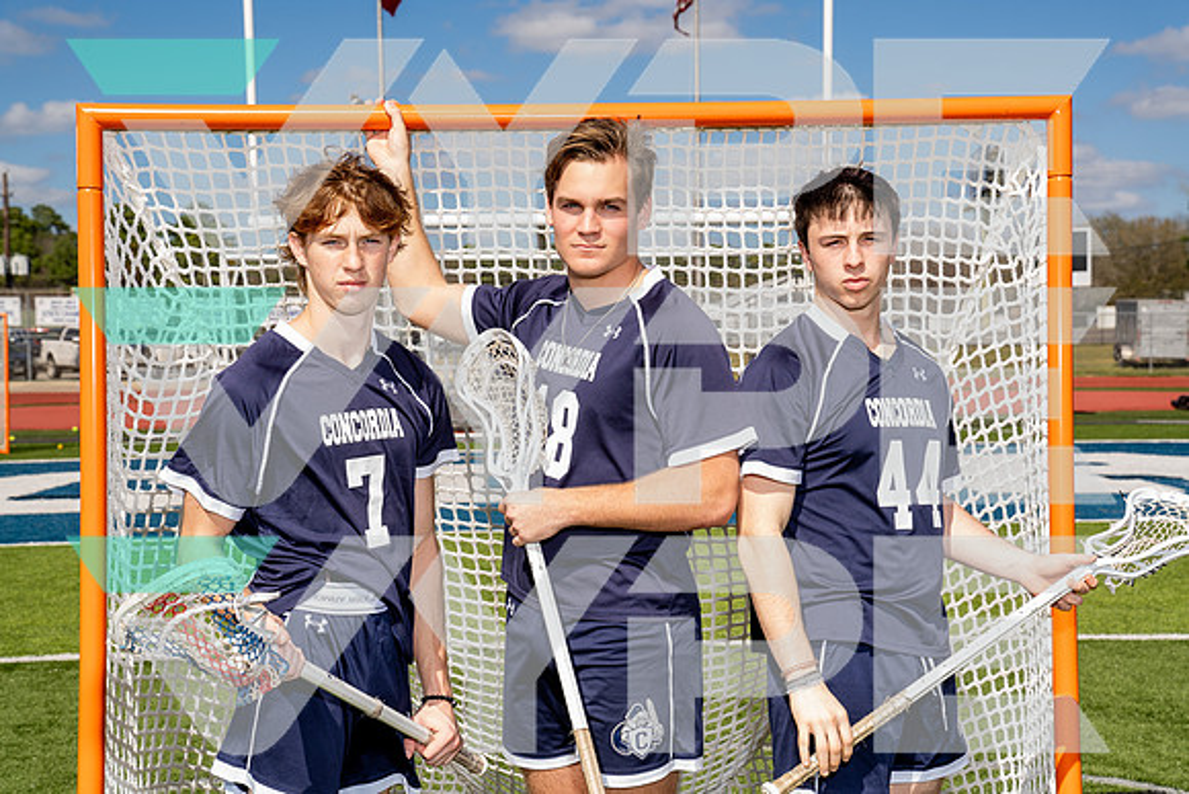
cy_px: 397
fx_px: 1652
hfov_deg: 39.6
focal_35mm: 50
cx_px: 594
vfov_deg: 27.0
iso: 100
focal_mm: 50
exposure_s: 1/250
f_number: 7.1
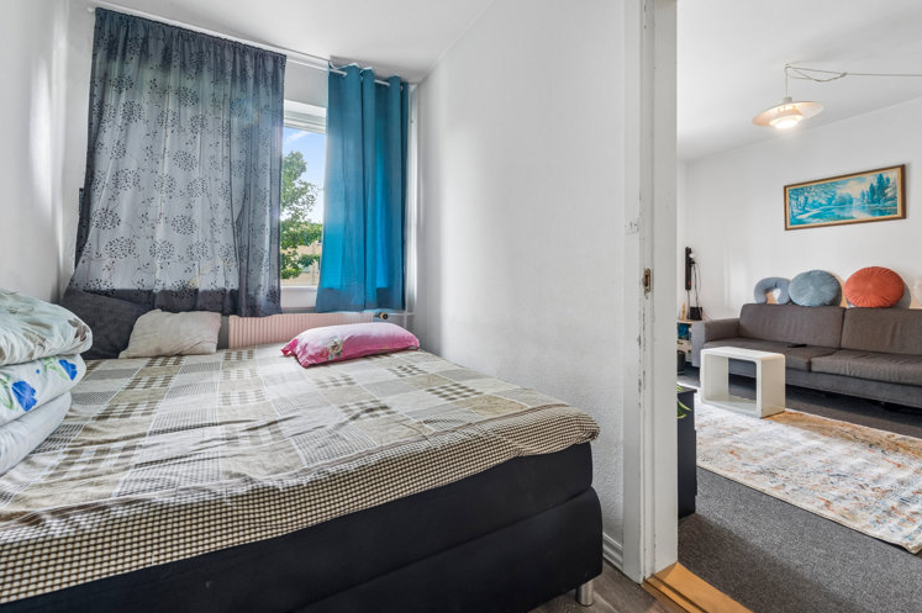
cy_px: 299
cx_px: 476
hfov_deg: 100.4
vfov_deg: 77.2
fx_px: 384
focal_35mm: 15
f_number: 10
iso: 200
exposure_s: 1.3
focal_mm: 14
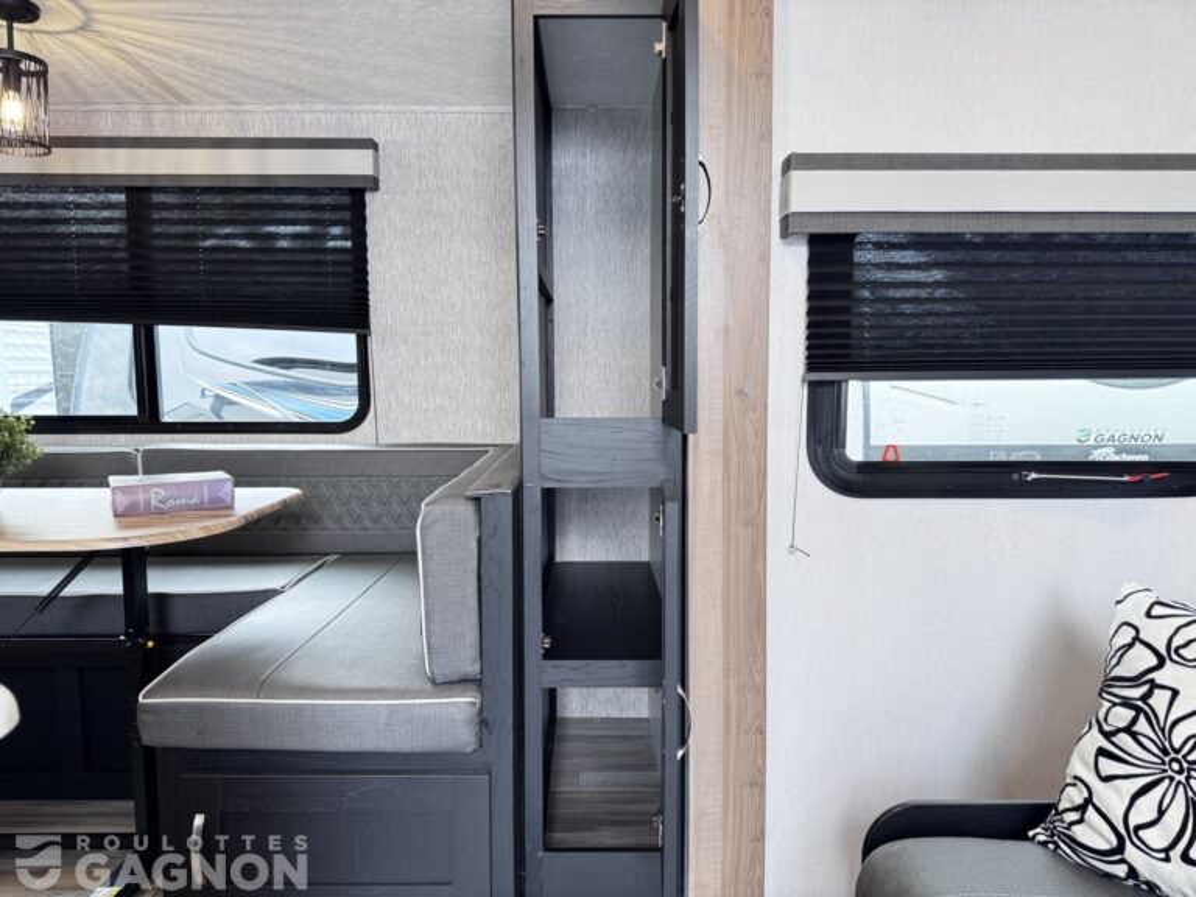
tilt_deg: -5.0
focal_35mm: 24
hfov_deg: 71.6
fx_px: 829
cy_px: 448
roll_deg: -0.3
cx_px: 598
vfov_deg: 56.8
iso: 250
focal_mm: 6.76
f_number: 1.78
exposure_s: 1/60
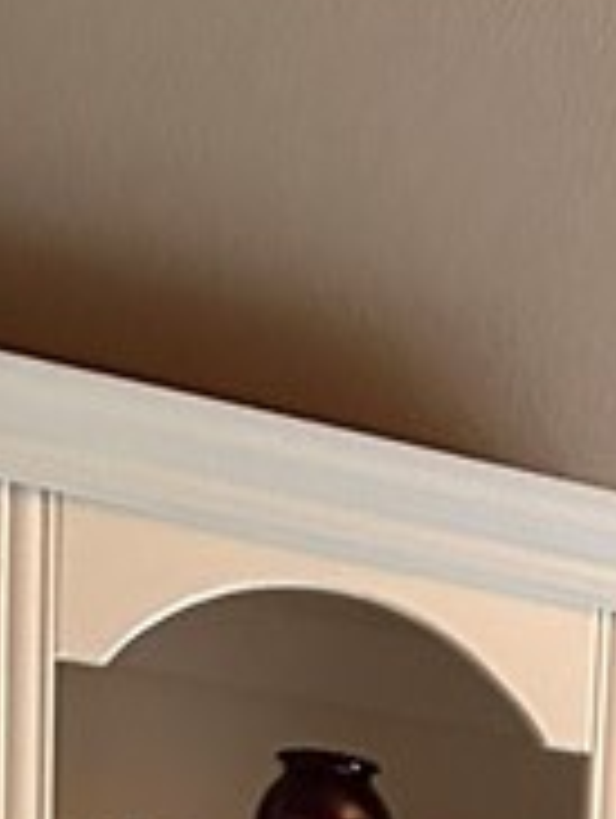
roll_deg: -5.2
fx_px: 3456
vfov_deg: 10.6
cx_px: 1025
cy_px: 2250
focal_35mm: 146
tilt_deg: -9.9
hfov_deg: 9.8
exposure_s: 1/60
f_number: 1.5
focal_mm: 5.7
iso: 400
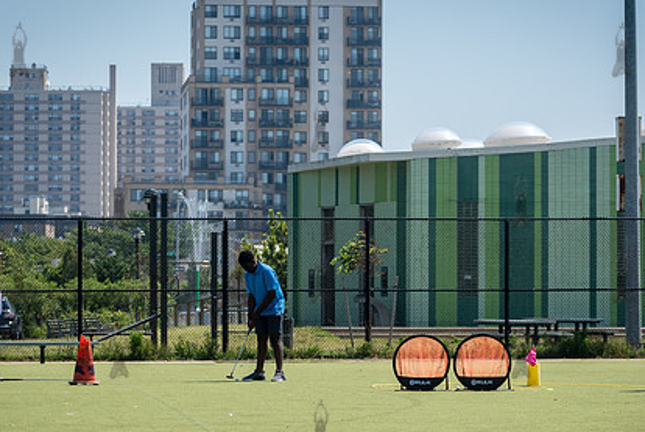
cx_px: 328
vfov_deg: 8.4
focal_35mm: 164
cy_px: 303
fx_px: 2941
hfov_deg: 12.5
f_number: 4
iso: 100
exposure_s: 1/1000
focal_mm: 105
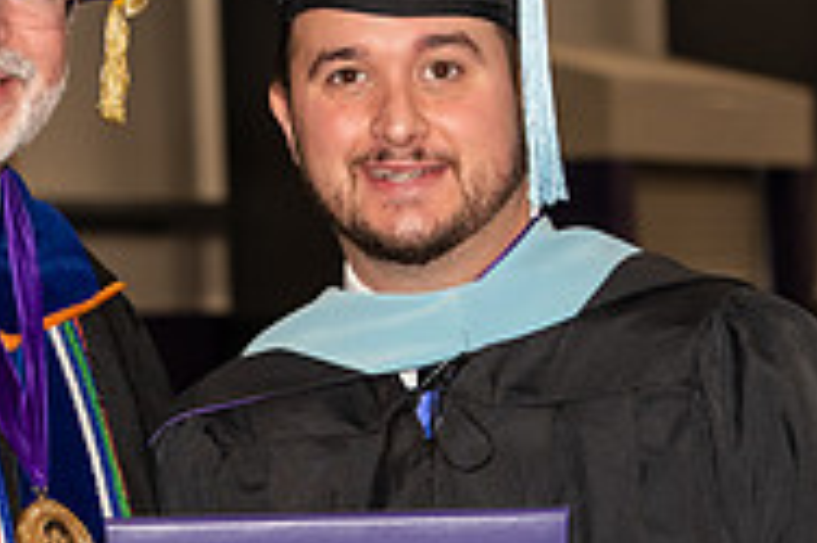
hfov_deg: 7.8
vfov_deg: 5.2
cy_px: 497
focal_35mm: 263
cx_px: 143
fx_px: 5963
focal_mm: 85
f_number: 5.6
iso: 1000
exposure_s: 1/200
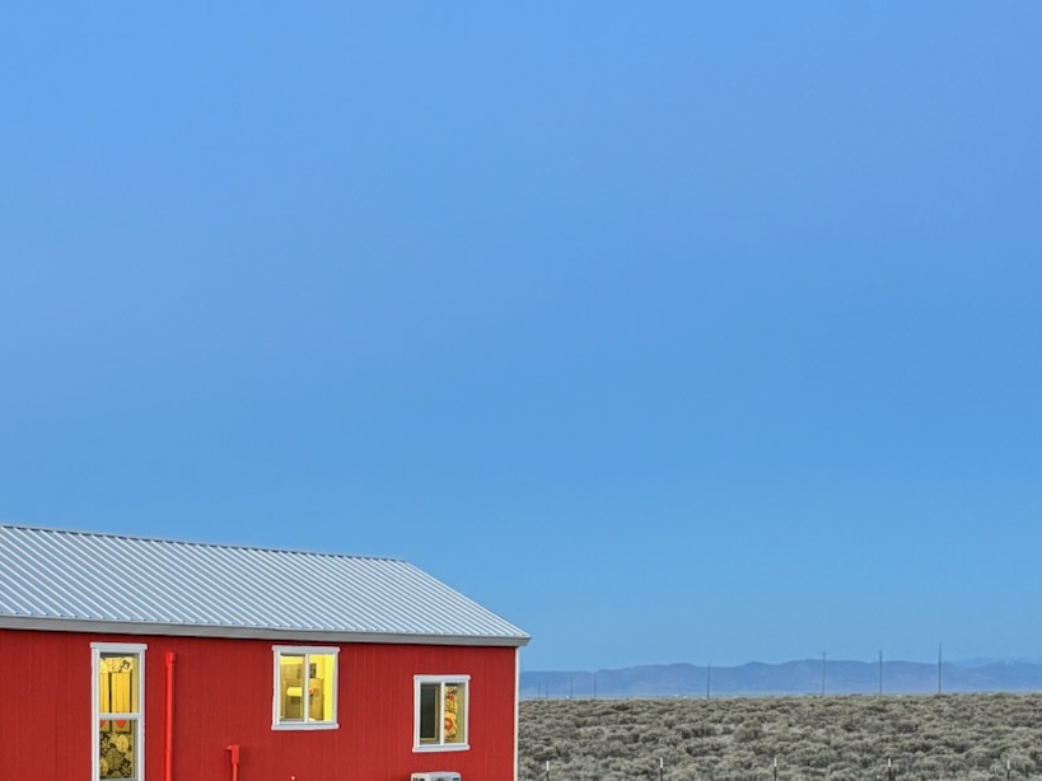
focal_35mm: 60
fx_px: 1806
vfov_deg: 23.3
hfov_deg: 29.5
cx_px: -55
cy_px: 798
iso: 640
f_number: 1.78
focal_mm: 6.76
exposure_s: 1/60
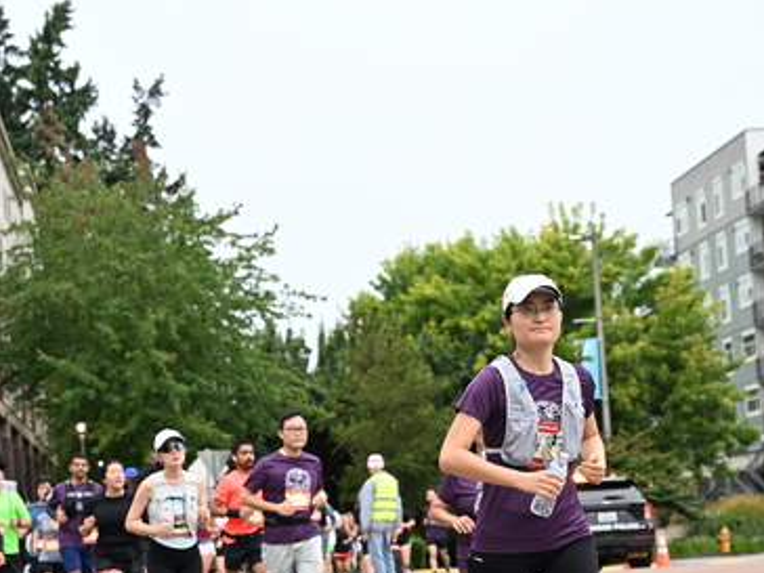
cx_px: 383
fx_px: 1699
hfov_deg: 25.3
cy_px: 491
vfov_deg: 18.9
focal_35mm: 77
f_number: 4
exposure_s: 1/800
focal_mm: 53
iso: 1600
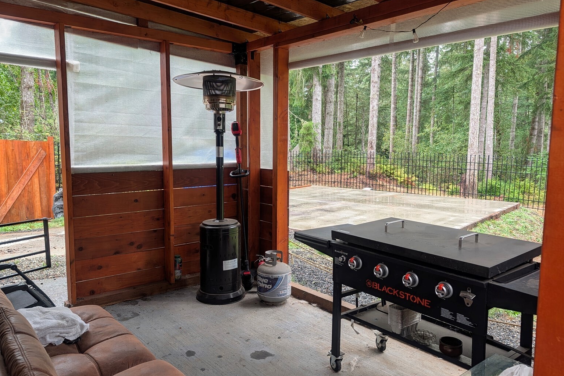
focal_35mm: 26
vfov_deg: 49.6
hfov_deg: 69.4
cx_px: 280
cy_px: 189
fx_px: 407
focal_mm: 6.9
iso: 27
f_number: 1.68
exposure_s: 1/59.4
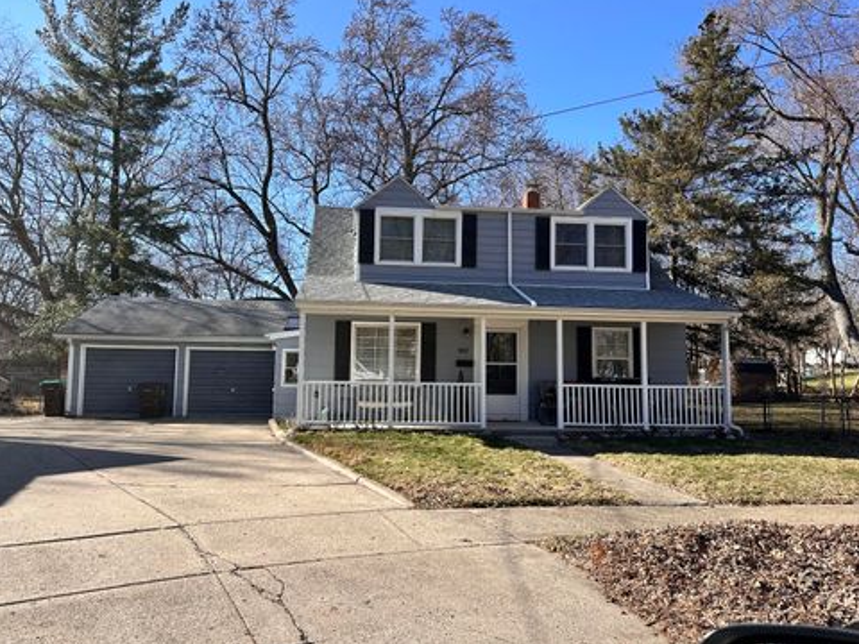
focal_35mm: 25
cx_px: 430
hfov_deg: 69.4
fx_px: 620
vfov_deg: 54.9
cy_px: 314
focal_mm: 6.86
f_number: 1.78
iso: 80
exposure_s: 1/2299
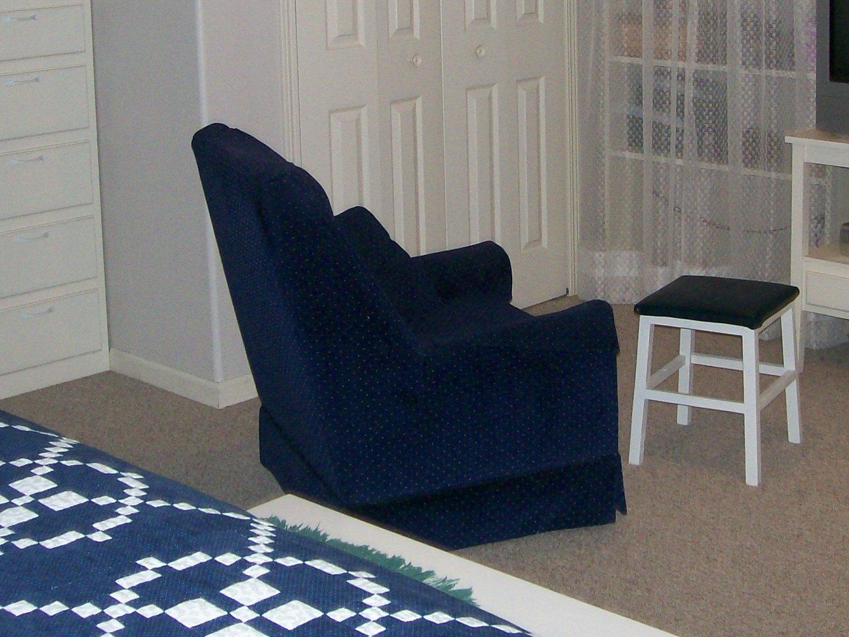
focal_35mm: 62
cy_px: 110
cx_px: 444
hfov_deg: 31.2
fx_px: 1520
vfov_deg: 23.2
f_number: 2.7
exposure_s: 1/64
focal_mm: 6
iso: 140
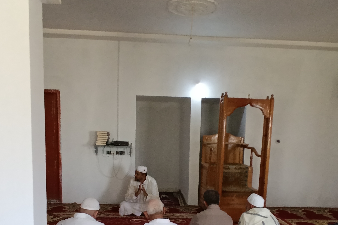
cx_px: 175
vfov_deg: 44.0
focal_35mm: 29
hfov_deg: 63.6
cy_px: 159
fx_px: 272
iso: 400
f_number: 2.2
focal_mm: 1.65
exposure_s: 1/33.3
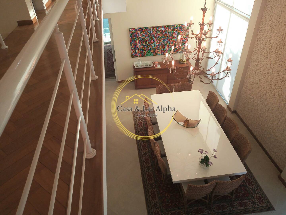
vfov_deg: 66.0
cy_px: 108
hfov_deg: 81.7
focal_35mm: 20
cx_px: 143
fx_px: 165
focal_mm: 3.54
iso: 194
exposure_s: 1/60
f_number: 2
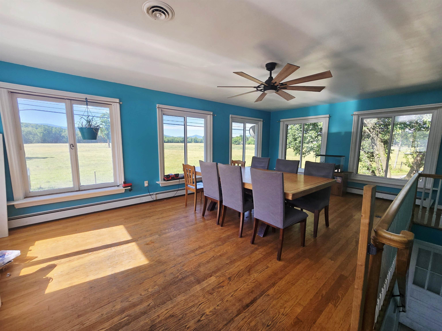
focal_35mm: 13
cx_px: 221
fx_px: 166
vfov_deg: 89.9
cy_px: 166
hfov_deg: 106.2
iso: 50
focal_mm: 2.2
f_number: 2.2
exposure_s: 1/256
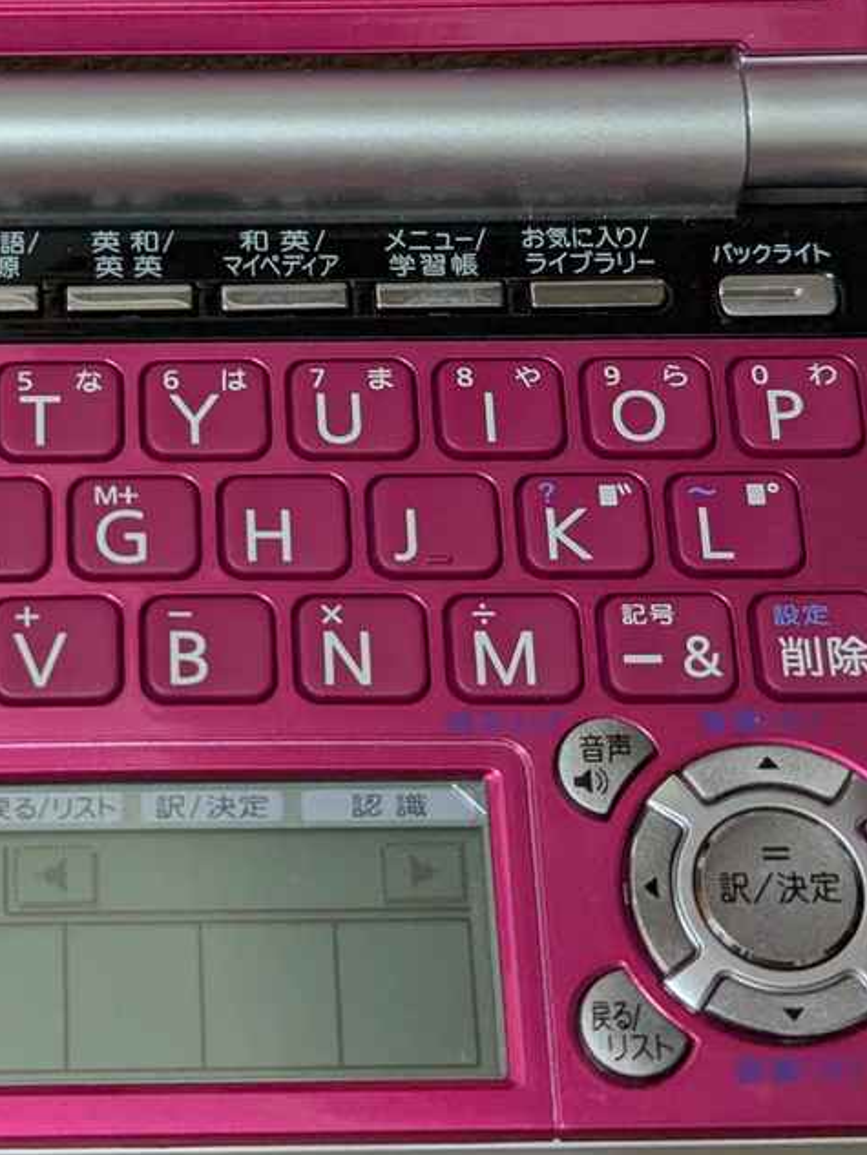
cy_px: 245
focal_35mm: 97
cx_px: 141
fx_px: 3238
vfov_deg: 20.0
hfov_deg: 15.1
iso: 511
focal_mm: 6.81
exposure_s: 1/239
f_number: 1.85
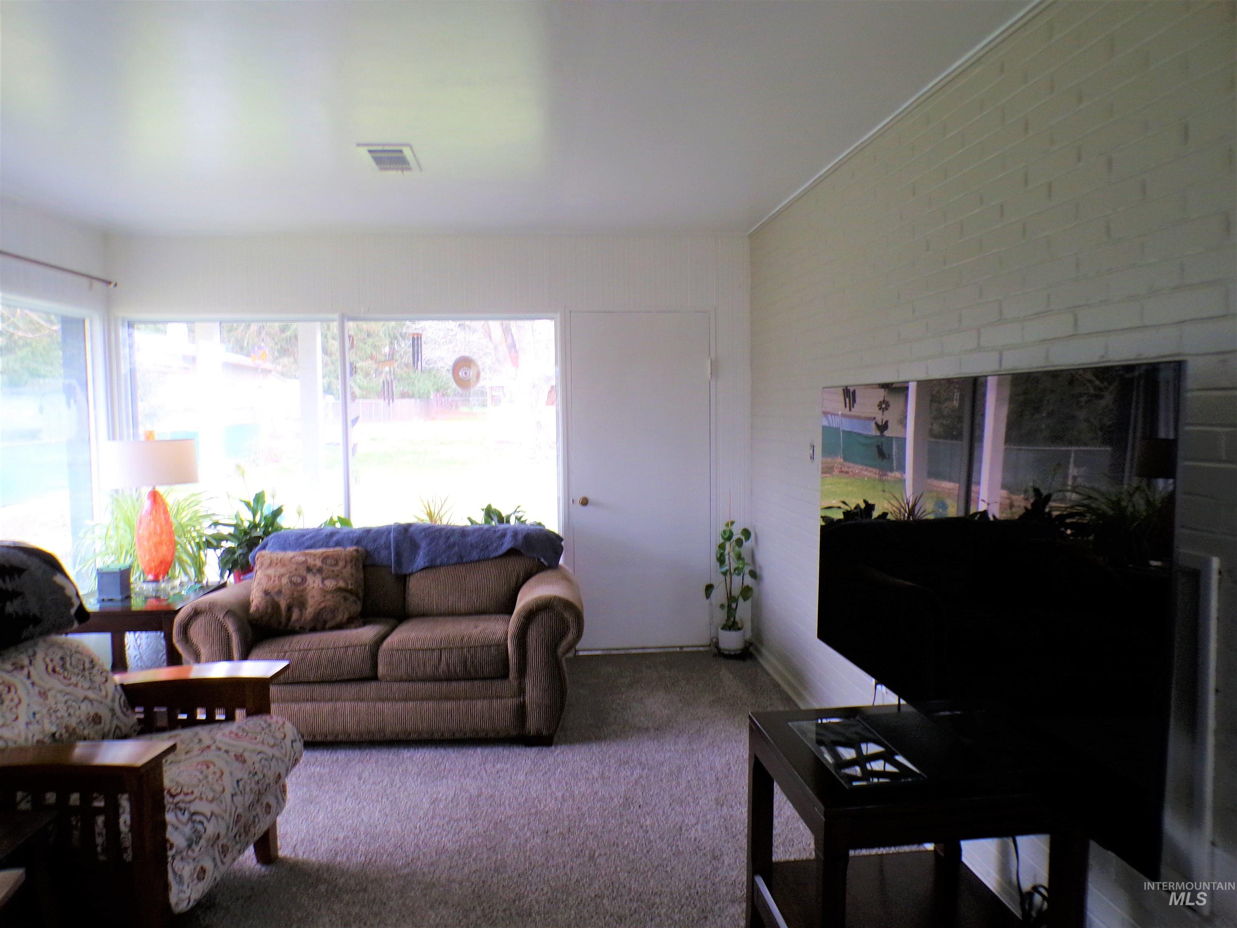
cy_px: 464
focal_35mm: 24
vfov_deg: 56.8
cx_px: 618
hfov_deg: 71.6
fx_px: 858
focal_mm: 4.3
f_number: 3
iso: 200
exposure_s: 1/28
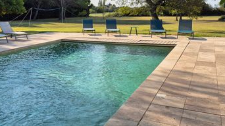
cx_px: 47
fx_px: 262
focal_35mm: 44
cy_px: 50
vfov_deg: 27.0
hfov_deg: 44.3
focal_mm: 5.4
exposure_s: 1/2408
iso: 25
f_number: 1.8
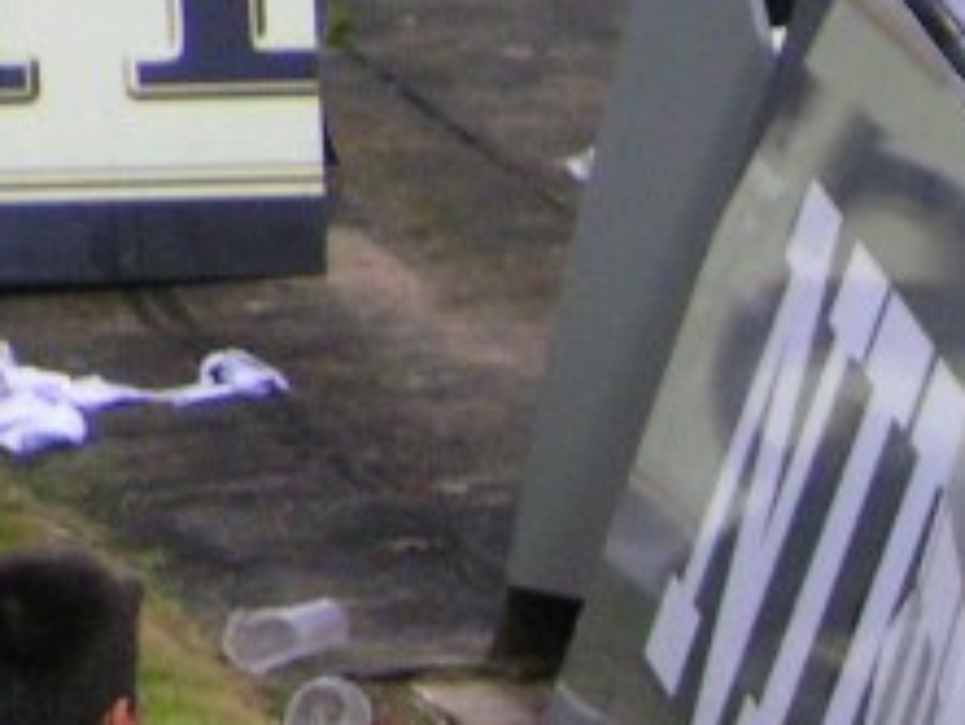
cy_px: 1092
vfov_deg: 1.7
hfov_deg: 2.3
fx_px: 23848
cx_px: 1341
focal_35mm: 855
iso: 200
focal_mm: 36.1
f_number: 3.5
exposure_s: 1/50
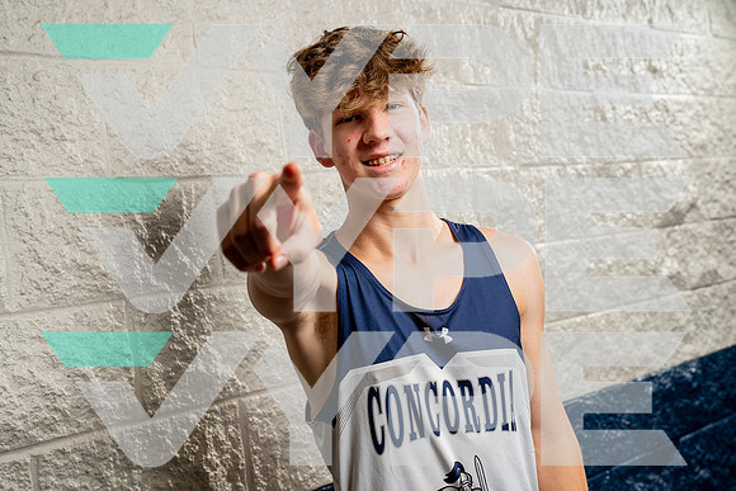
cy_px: 245
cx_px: 363
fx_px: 1053
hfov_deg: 38.5
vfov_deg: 26.3
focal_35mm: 51
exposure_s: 1/250
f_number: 5.6
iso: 250
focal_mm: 49
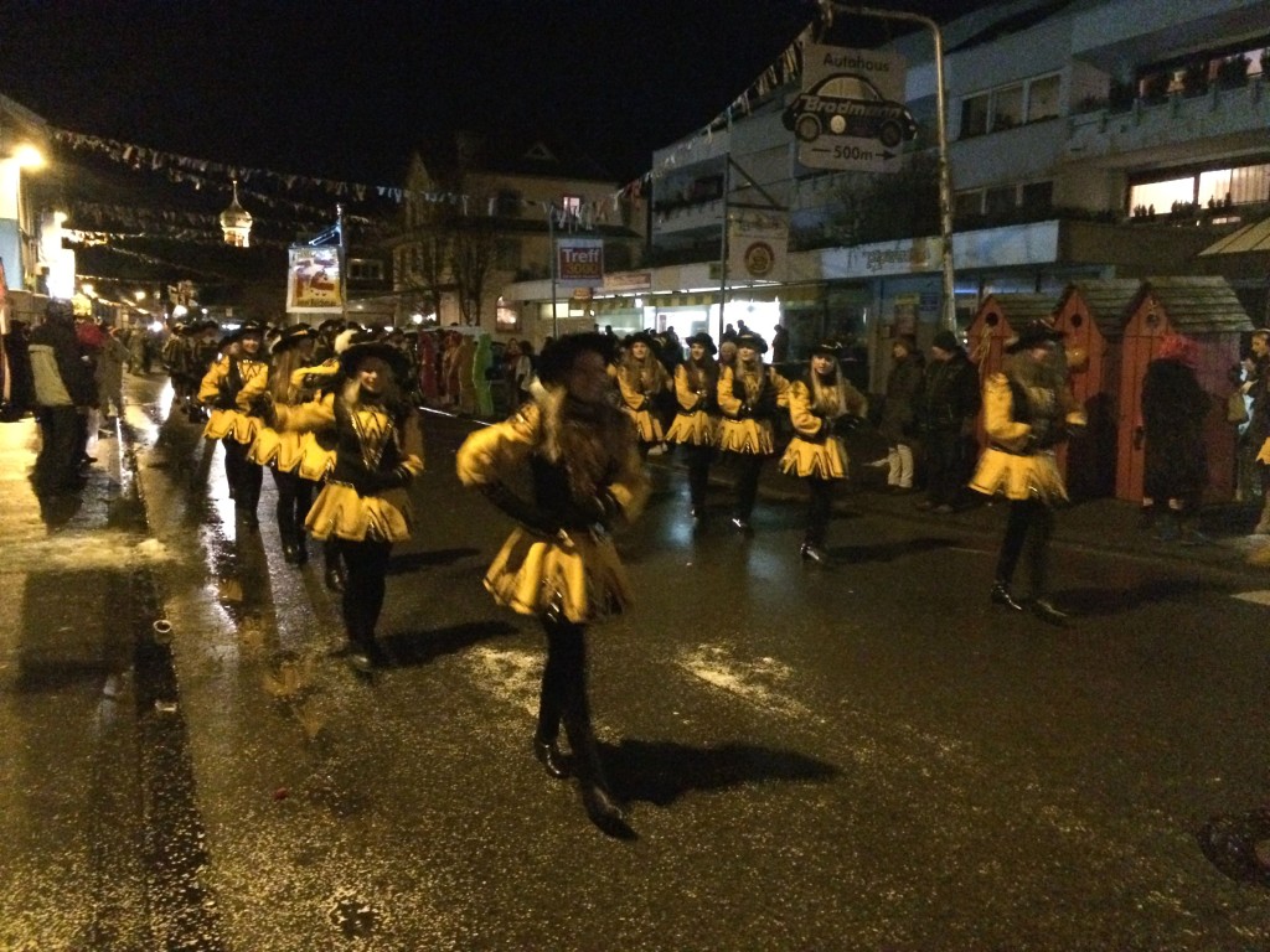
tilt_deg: -6.1
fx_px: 1064
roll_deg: +0.0
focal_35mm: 29
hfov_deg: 61.7
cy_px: 476
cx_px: 635
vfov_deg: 48.2
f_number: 2.2
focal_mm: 4.15
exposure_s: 1/17
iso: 2000
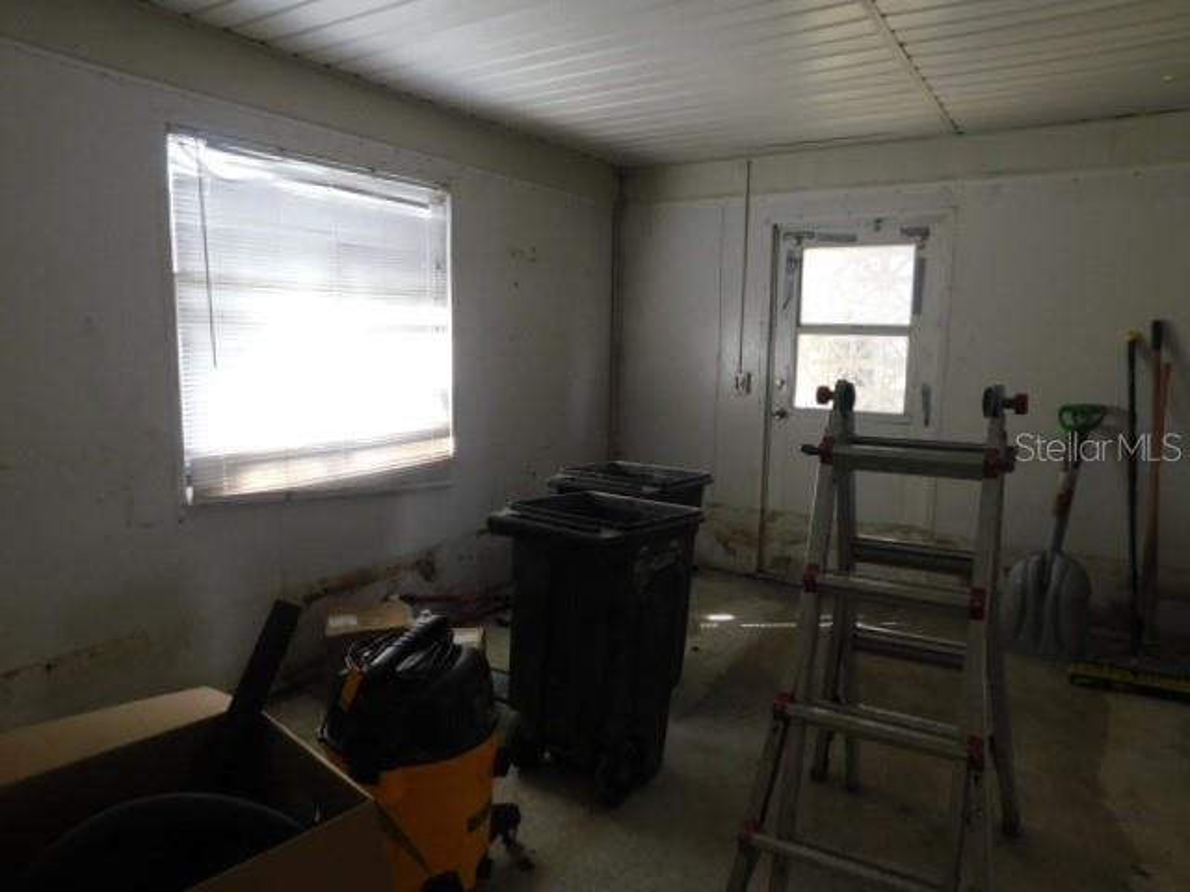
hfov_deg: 73.9
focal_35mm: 23
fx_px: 791
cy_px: 446
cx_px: 595
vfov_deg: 58.9
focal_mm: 4
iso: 140
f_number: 3
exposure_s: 1/30
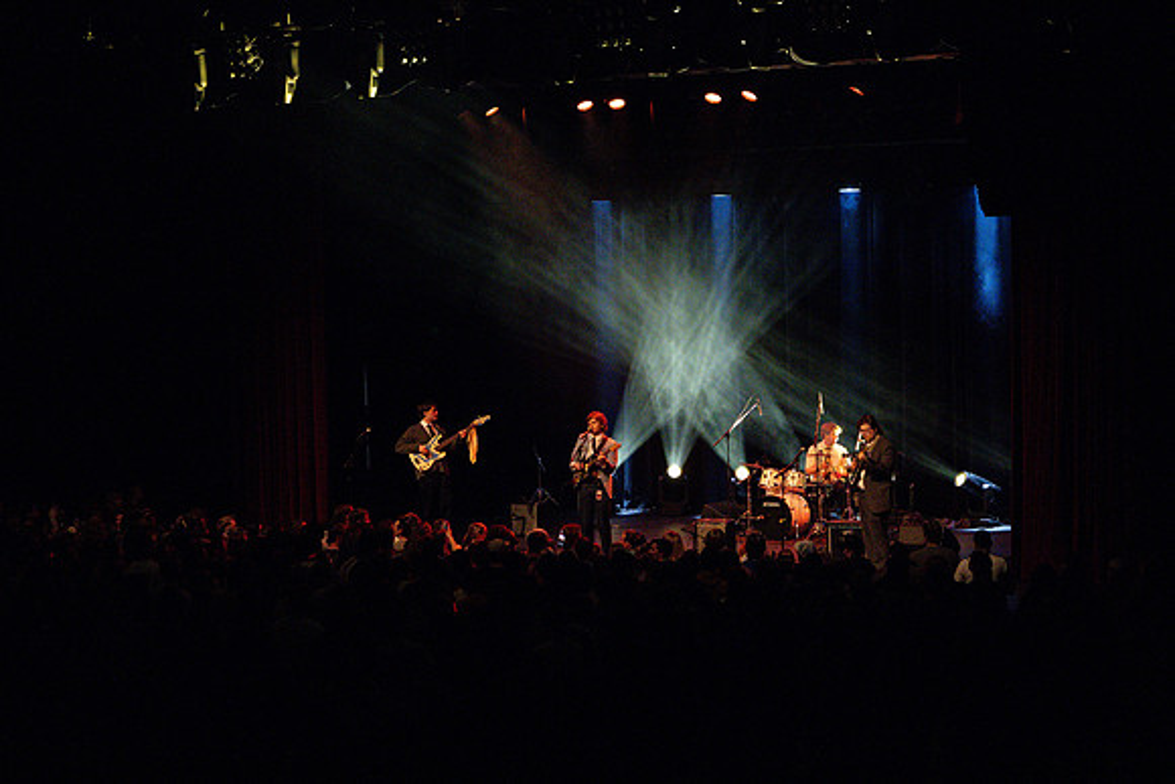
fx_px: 2742
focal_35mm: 84
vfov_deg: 16.3
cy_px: 389
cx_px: 570
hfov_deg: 24.2
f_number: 2.8
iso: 8000
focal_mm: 70
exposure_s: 1/500
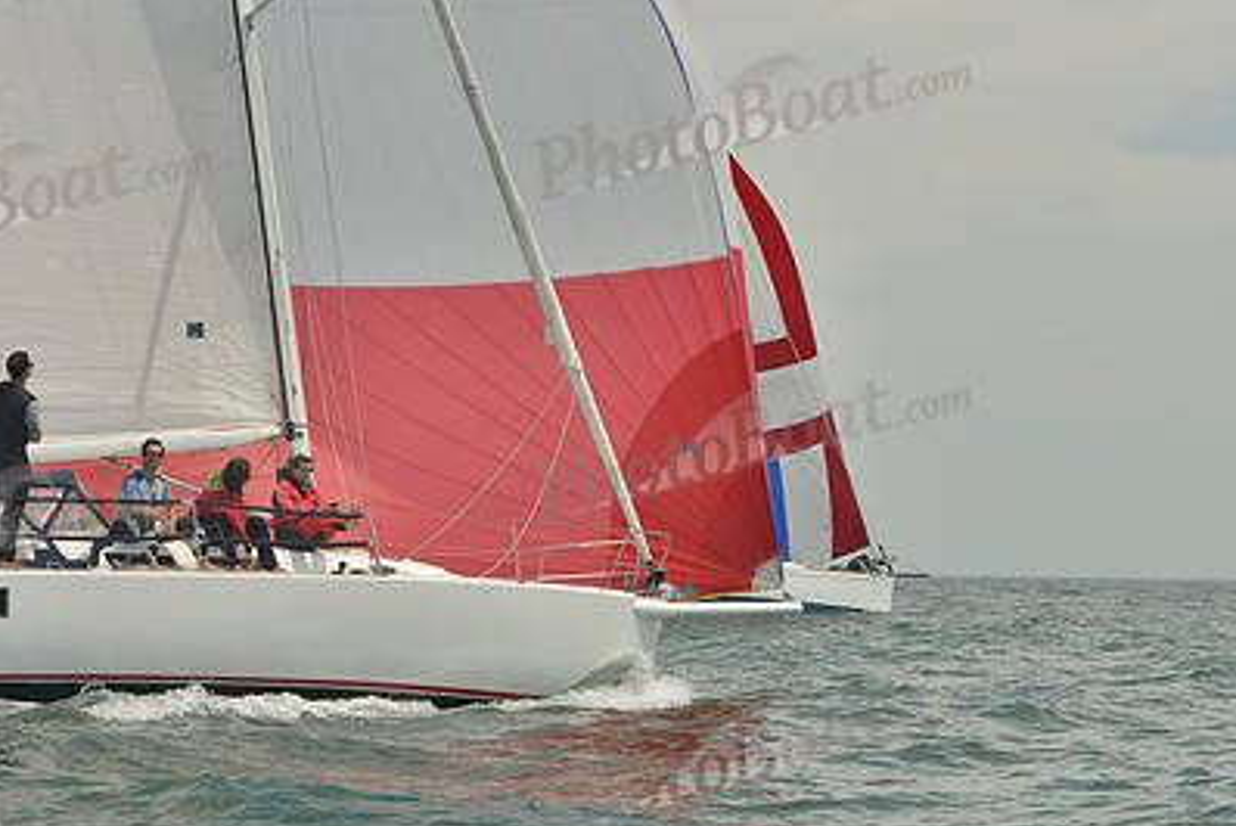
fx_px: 3504
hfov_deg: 19.9
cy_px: 324
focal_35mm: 102
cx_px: 376
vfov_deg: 13.4
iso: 280
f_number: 9
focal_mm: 70
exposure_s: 1/1250
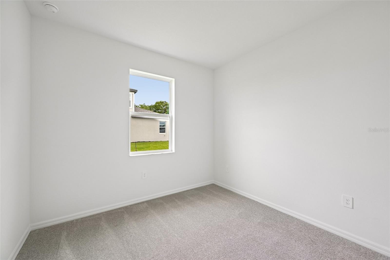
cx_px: 195
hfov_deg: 104.3
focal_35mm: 14
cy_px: 130
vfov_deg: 81.2
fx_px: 152
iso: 400
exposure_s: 1/80
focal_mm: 14
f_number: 8
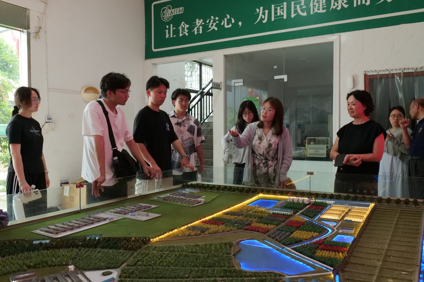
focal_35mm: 30
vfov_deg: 43.6
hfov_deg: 61.9
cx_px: 212
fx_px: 353
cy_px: 141
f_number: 14
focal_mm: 30
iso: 5000
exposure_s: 1/60
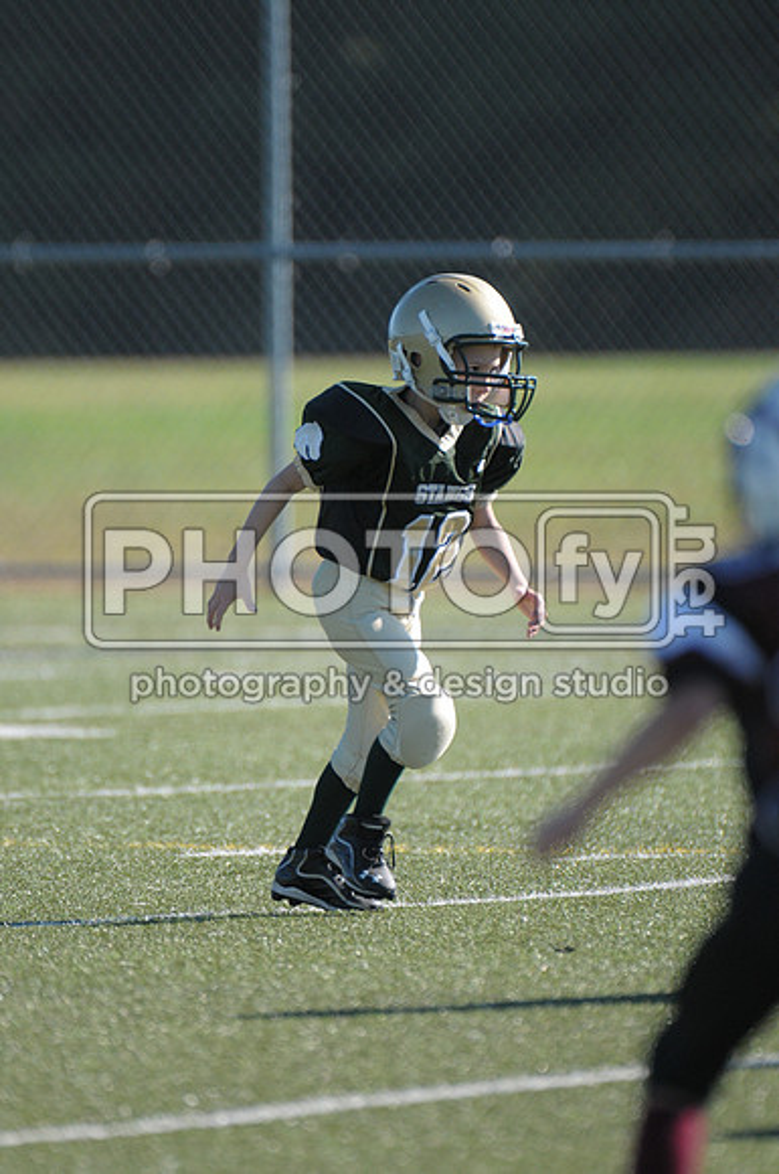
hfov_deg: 2.3
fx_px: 19532
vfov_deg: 3.4
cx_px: 390
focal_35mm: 600
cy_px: 587
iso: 640
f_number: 4
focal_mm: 400
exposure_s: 1/2500
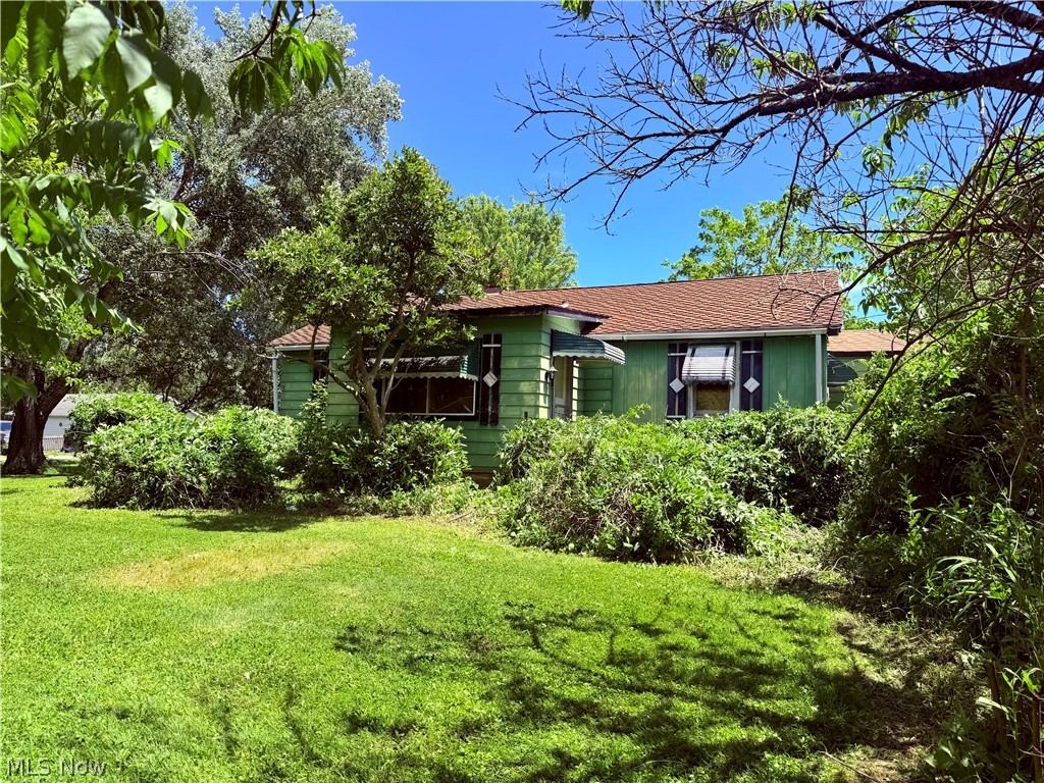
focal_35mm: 24
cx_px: 522
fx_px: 724
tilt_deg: +4.3
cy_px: 392
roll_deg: -0.8
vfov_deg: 56.8
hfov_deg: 71.6
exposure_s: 1/1949
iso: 80
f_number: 1.78
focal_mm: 6.76
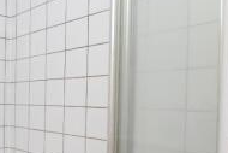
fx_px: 261
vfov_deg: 32.3
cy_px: 101
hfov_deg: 41.3
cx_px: 2
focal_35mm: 41
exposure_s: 1/160
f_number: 5
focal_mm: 11
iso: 400
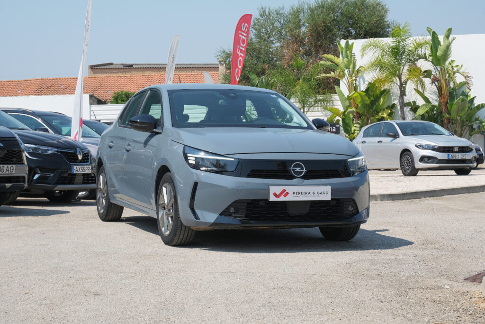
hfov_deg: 30.1
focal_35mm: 67
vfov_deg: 20.3
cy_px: 162
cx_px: 242
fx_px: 903
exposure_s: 1/250
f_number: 9
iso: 160
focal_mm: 44.5
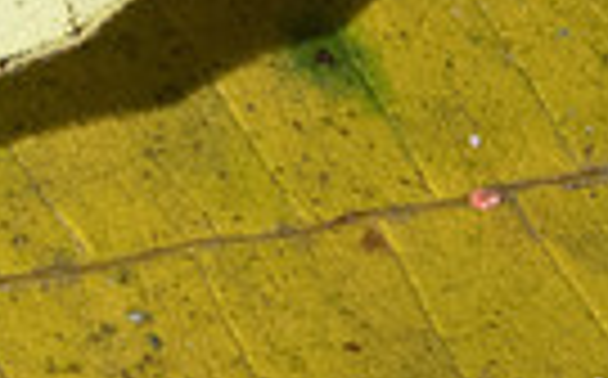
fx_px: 79553
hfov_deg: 0.4
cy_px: -336
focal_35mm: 4807
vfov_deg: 0.3
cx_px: 578
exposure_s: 1/800
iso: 800
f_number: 14
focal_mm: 400
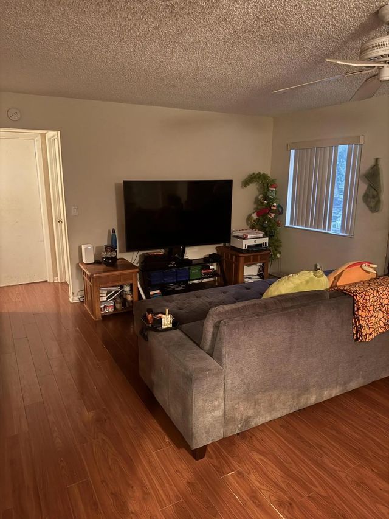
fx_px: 360
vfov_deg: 71.6
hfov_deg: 56.8
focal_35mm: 24
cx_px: 194
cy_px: 260
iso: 1000
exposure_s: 1/12
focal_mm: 6.76
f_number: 1.78
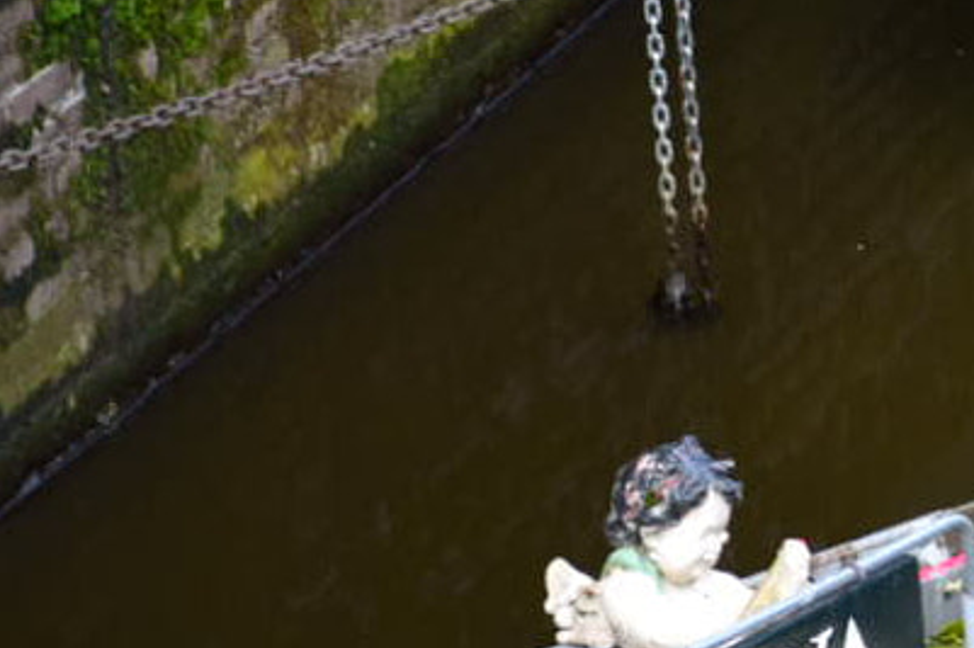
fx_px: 9708
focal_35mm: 359
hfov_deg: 5.7
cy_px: 567
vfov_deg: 3.8
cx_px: 1438
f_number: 5
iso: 400
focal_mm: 60
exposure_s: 1/100
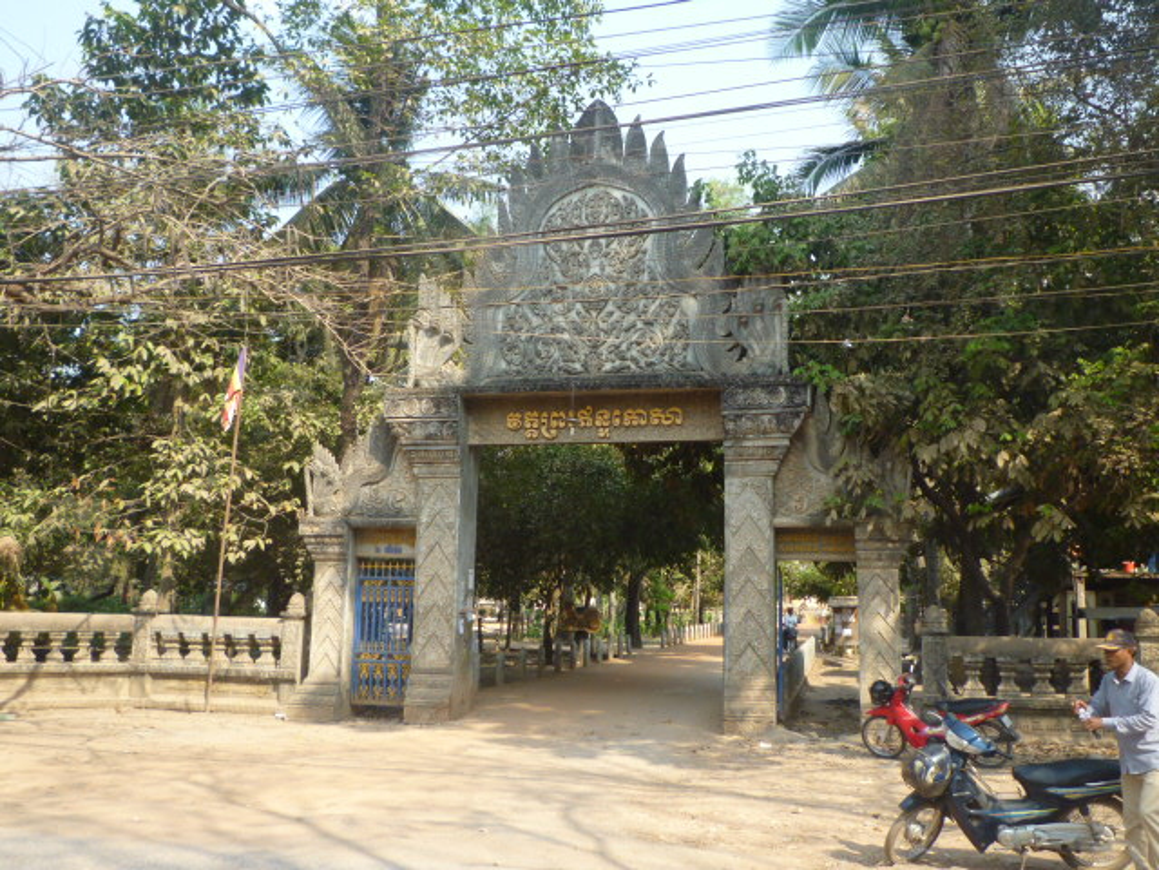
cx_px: 580
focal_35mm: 32
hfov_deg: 56.8
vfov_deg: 44.2
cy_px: 435
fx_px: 1071
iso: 80
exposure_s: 1/320
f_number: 2.8
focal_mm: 4.4
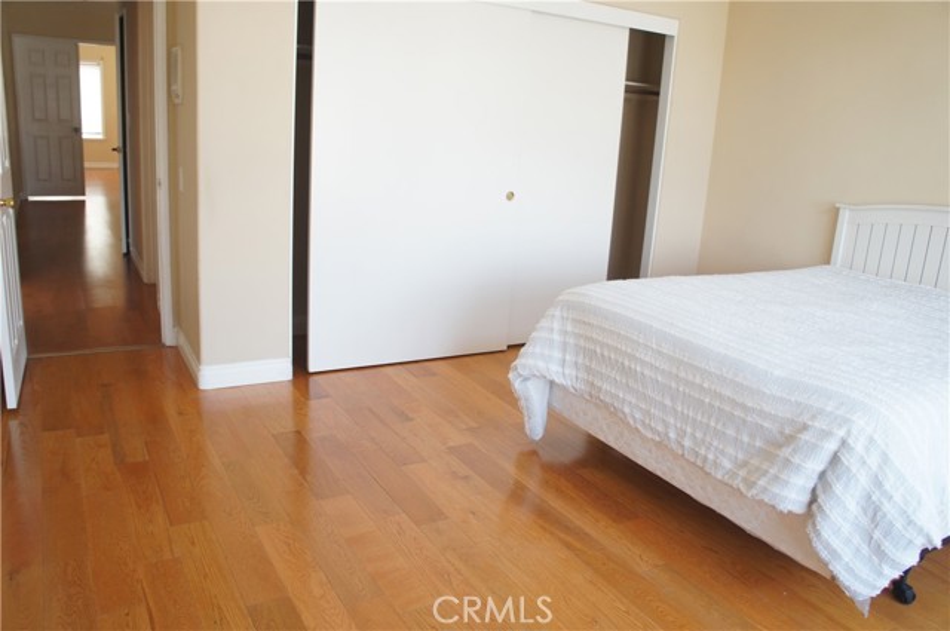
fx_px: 751
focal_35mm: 28
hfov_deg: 64.6
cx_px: 475
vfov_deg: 45.6
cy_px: 316
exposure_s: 1/60
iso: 320
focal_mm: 19
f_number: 3.5
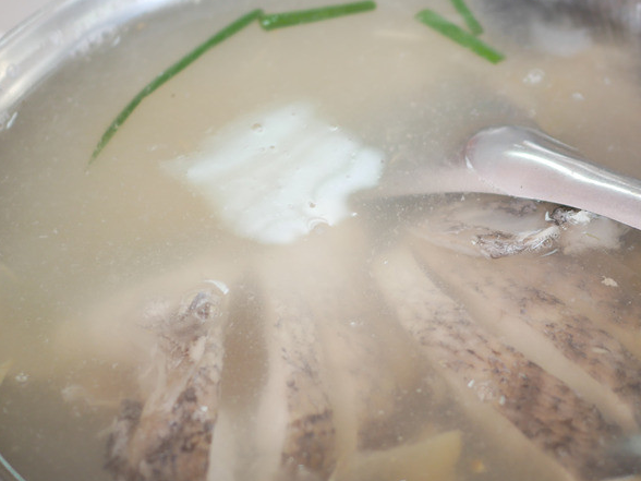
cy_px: 228
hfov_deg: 37.0
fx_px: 944
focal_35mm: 51
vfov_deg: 28.6
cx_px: 436
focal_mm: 15
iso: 200
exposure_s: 1/100
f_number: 1.7
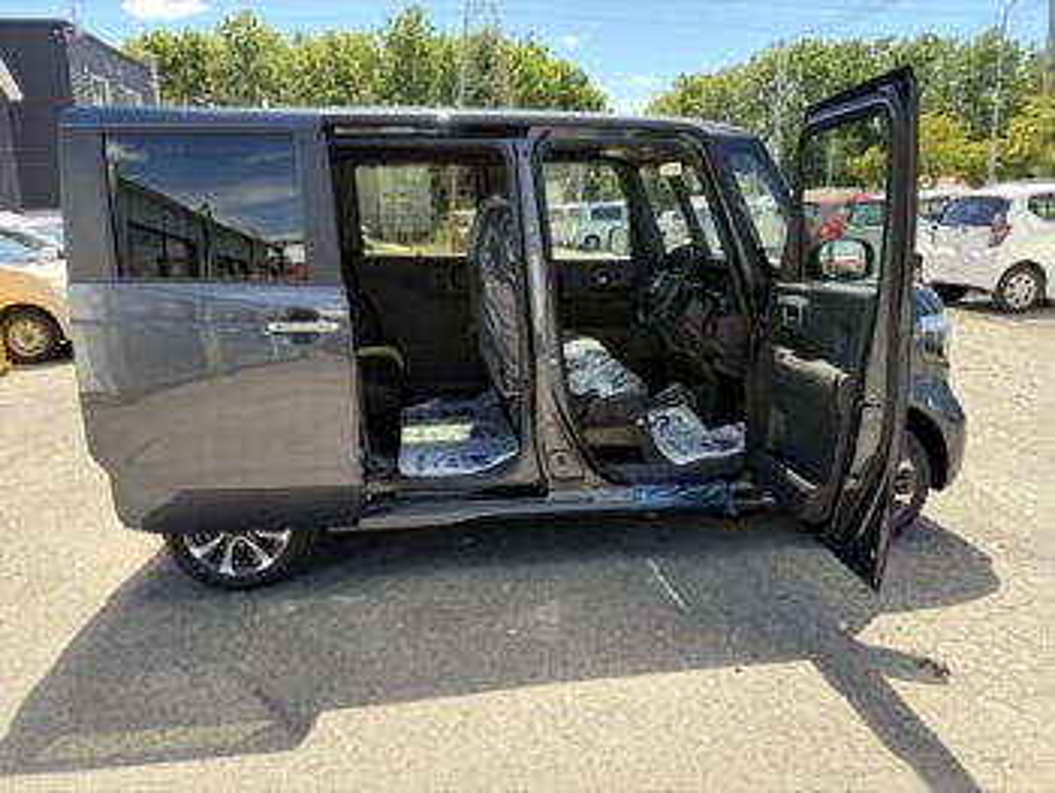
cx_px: 528
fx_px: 793
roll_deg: +1.6
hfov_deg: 67.3
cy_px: 396
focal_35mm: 26
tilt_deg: -11.8
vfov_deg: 53.1
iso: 64
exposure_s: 1/673
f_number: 1.6
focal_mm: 5.96
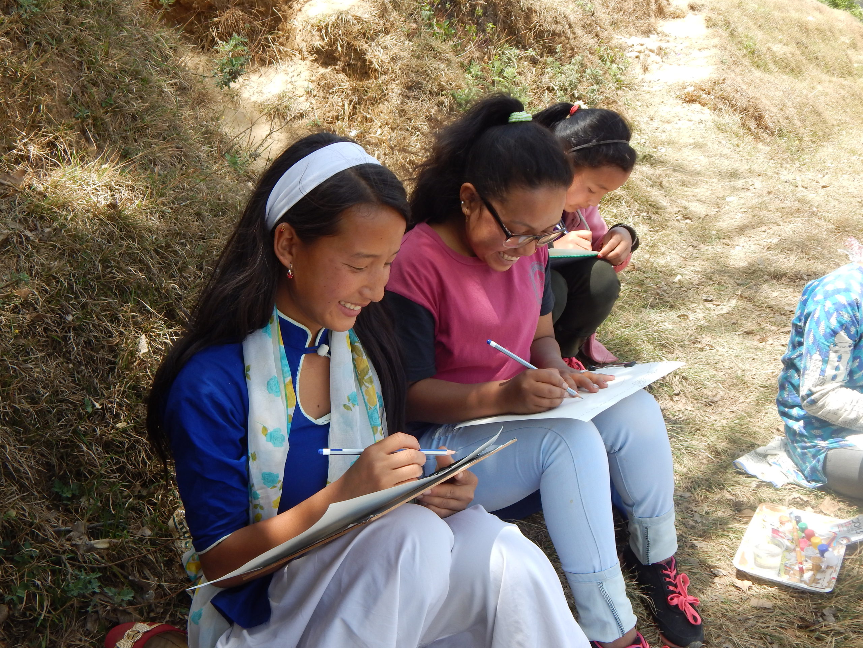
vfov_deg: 41.8
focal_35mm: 34
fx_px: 848
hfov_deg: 54.0
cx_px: 432
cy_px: 324
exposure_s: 1/320
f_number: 3.3
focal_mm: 6.1
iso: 125
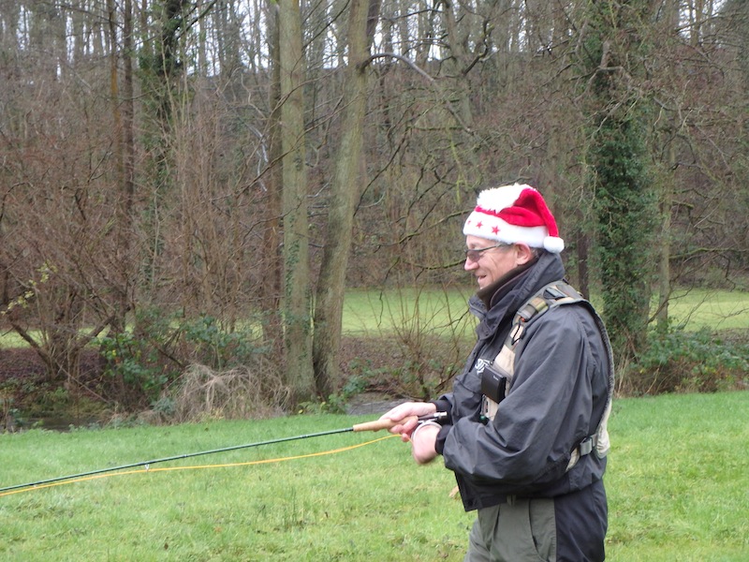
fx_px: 974
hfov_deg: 42.1
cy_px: 281
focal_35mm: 45
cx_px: 374
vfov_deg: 32.2
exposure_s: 1/50
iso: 250
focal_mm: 8.1
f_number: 5.2
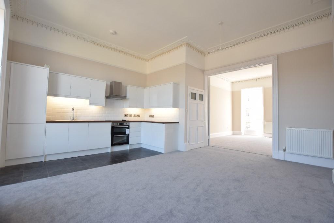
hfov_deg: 100.4
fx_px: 139
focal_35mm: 15
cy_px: 112
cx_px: 167
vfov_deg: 77.3
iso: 100
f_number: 4.5
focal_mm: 10
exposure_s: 1/30
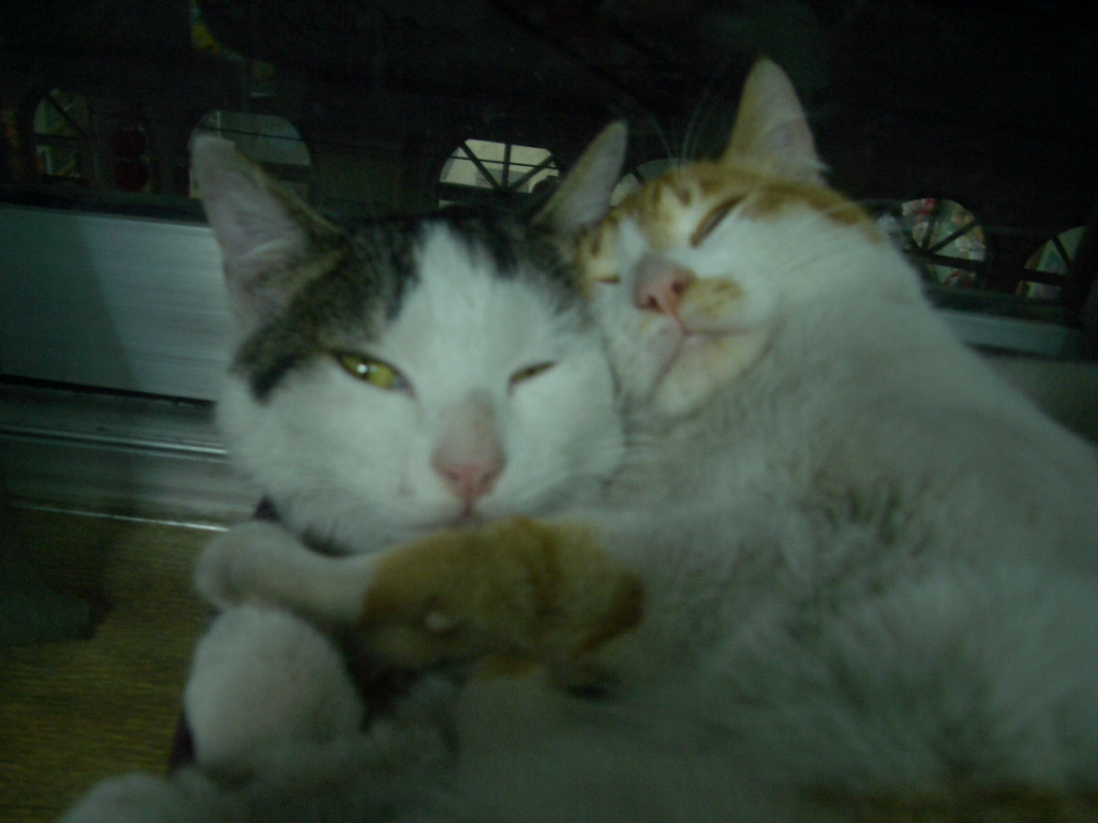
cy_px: 412
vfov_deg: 40.7
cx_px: 549
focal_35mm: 35
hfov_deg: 52.6
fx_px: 1110
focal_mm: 5.8
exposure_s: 1/8
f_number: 2.6
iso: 100
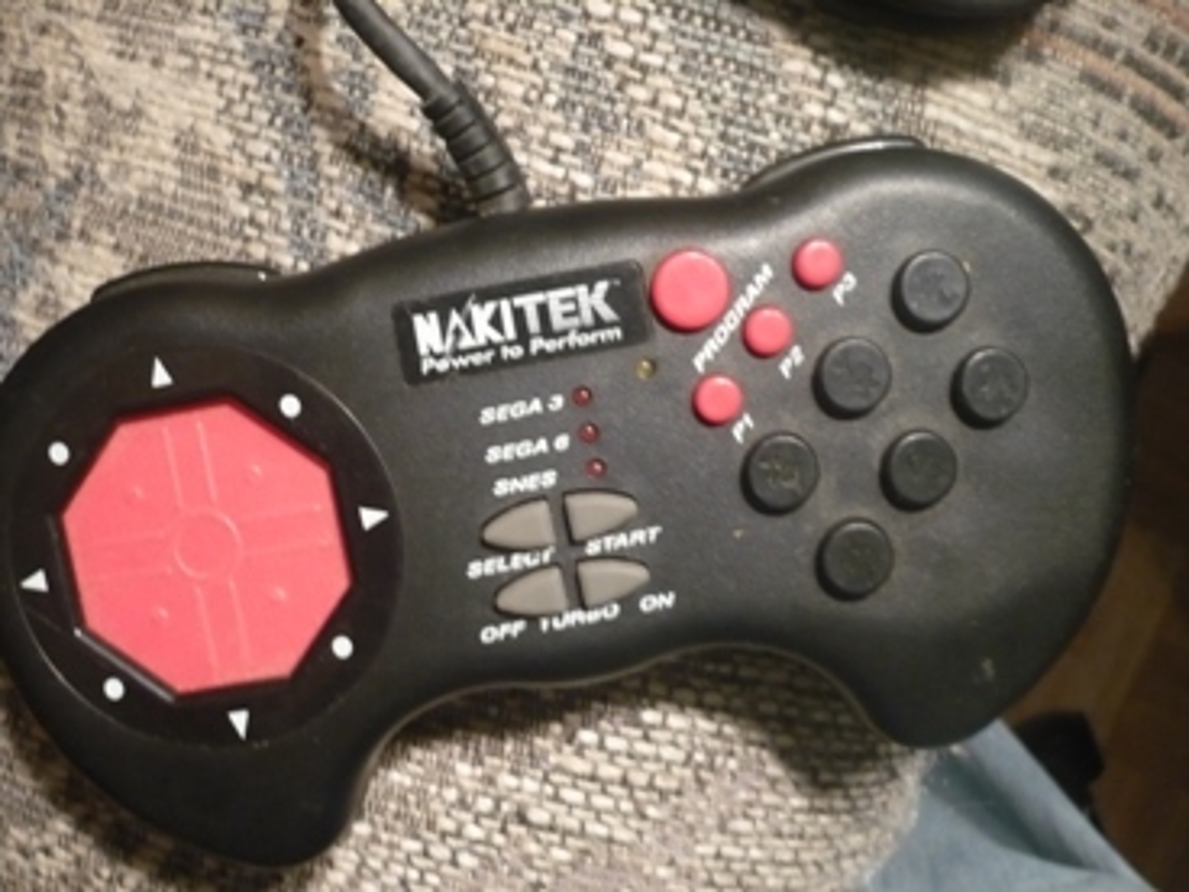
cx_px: 594
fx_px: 1202
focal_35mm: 35
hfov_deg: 52.6
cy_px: 446
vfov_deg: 40.7
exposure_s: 1/8
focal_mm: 5.8
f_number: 2.8
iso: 250
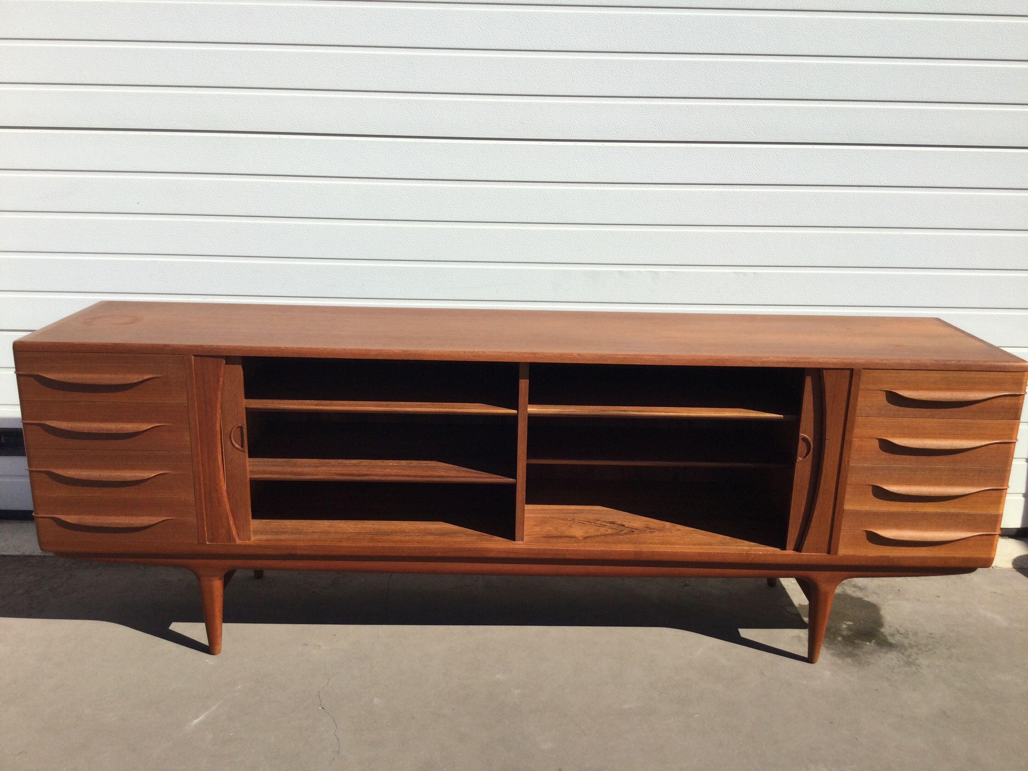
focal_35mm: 31
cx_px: 514
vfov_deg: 45.4
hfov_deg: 58.4
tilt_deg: -17.8
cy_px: 386
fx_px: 921
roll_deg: -2.5
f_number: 2.4
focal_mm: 3.3
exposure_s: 1/1217
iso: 25
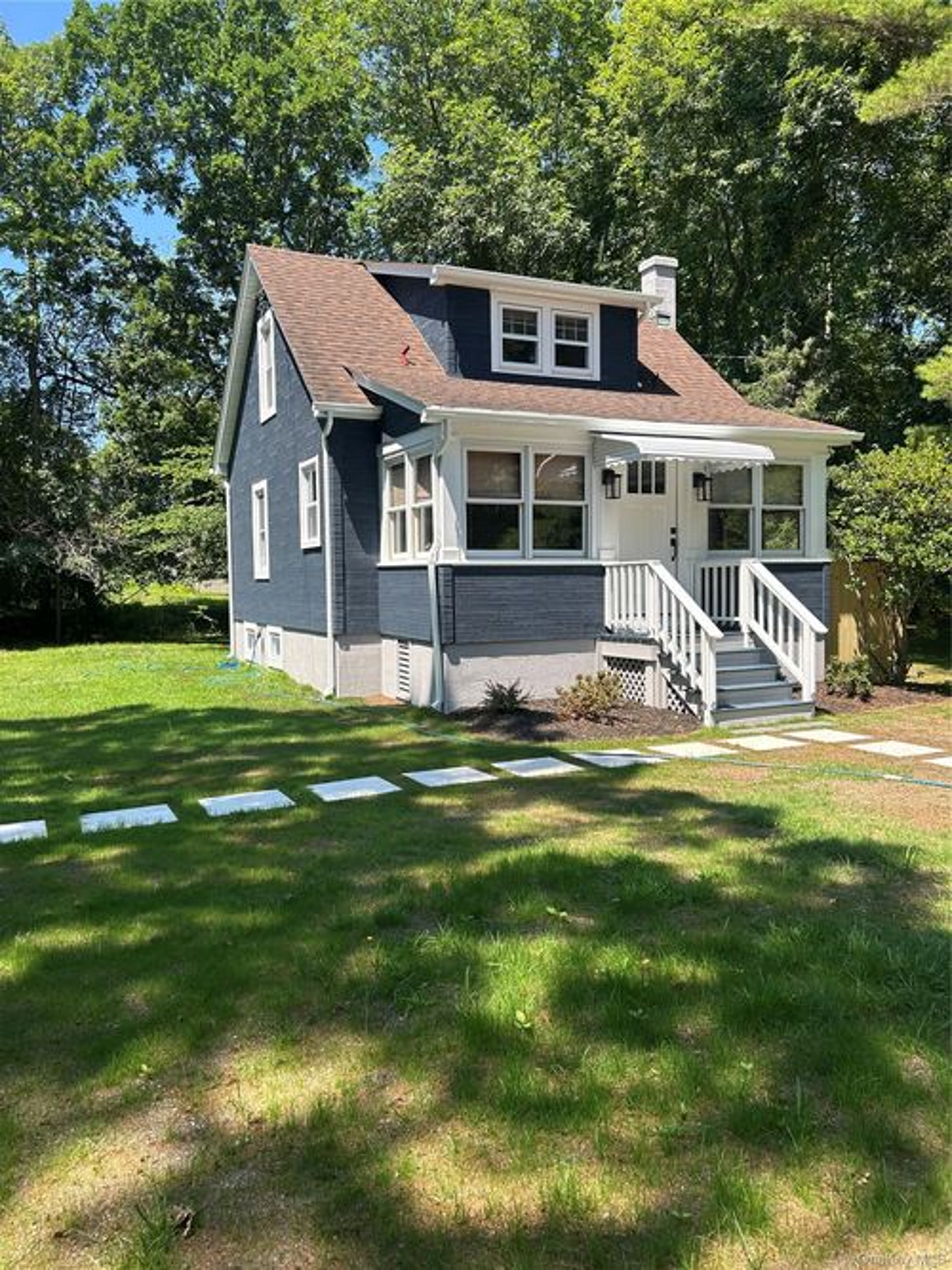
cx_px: 476
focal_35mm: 26
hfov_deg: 53.0
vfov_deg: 67.3
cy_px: 635
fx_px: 954
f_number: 1.5
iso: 50
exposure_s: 1/1159
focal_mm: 5.7
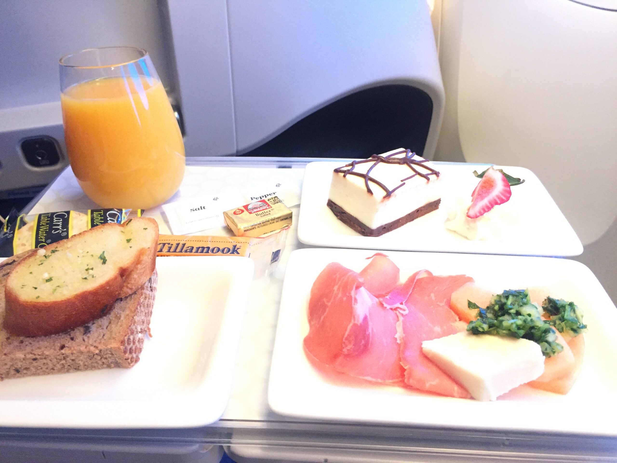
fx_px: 517
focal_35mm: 29
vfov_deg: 48.2
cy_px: 232
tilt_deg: -33.3
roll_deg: +2.5
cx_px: 308
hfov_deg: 61.7
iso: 250
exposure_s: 1/17
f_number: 2.2
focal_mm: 4.15
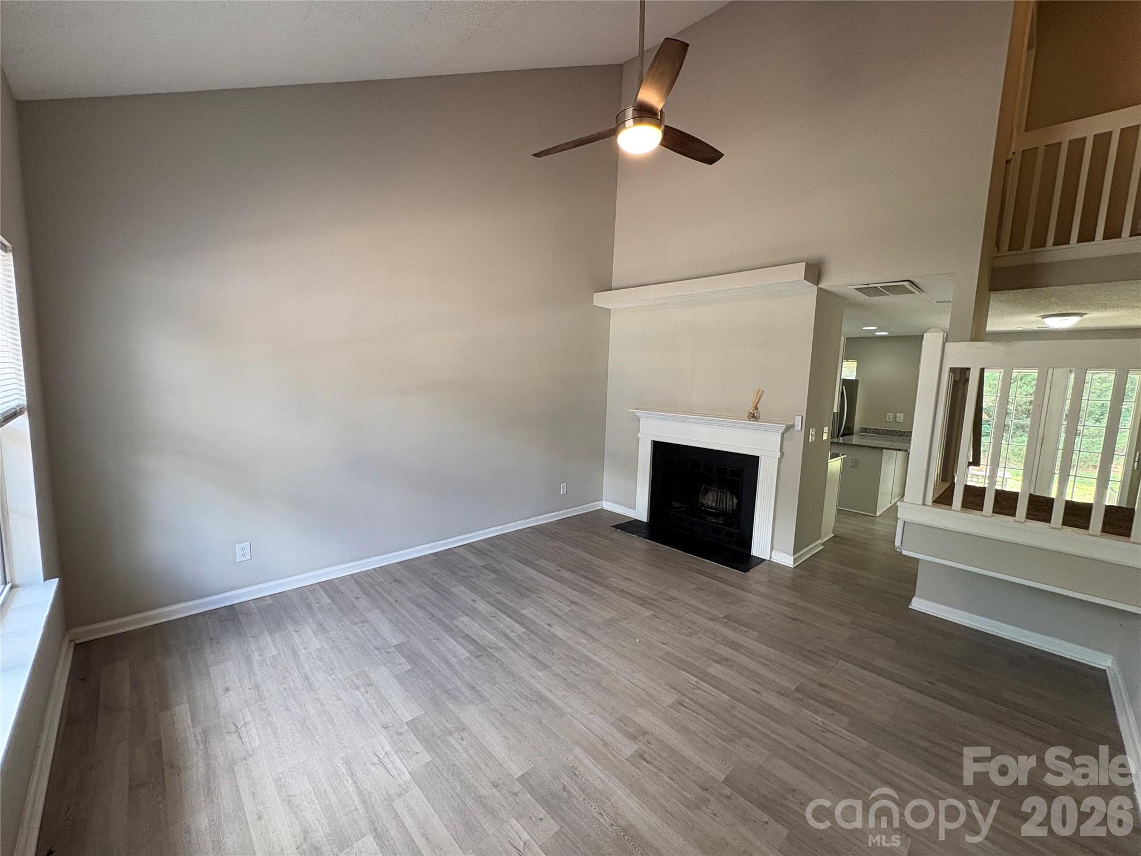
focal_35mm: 14
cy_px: 428
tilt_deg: -6.3
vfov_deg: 85.7
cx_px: 570
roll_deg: -2.2
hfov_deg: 102.1
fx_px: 461
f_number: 2.2
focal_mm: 2.22
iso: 200
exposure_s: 1/120
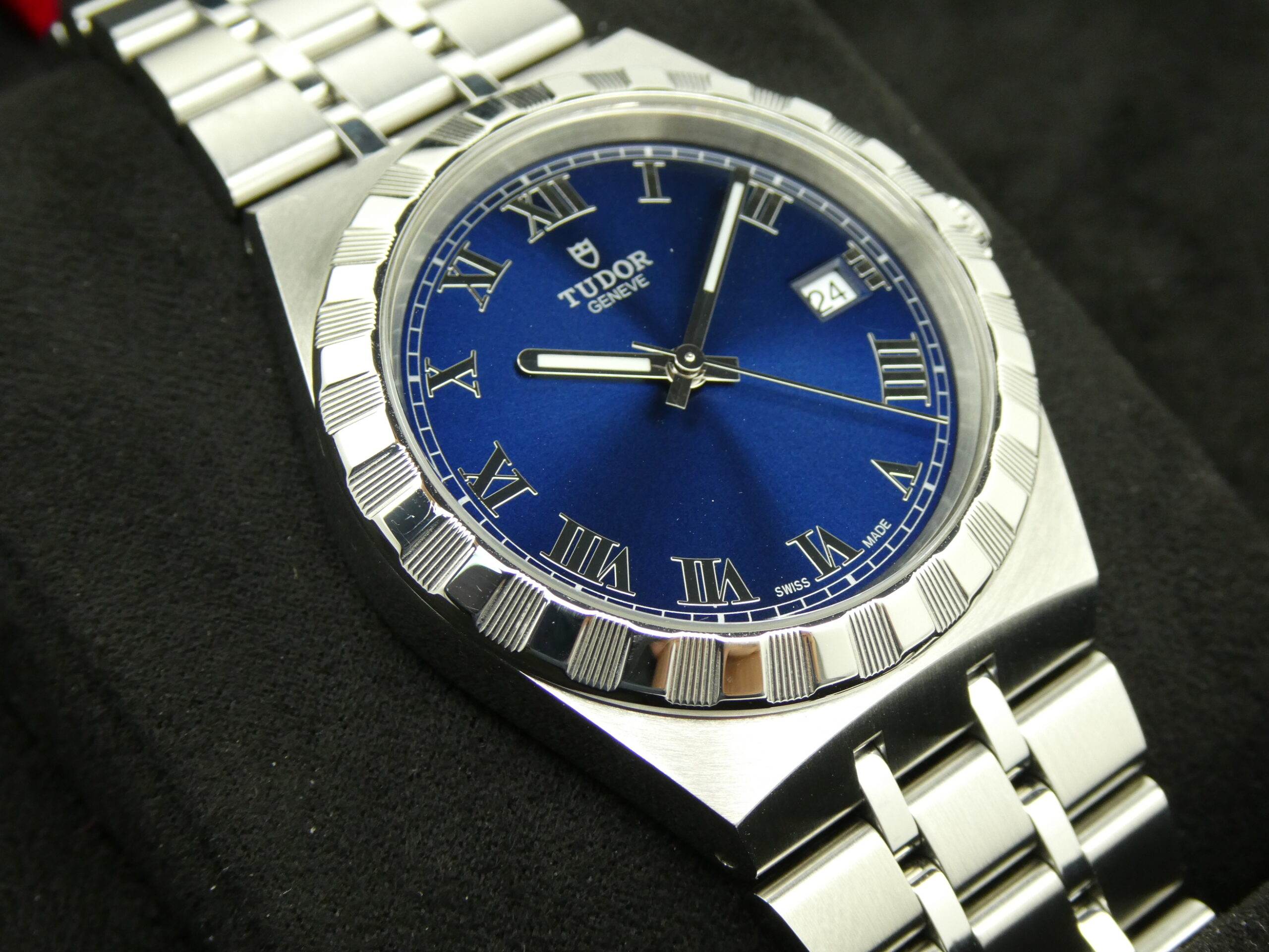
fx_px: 2383
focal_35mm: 65
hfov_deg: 29.8
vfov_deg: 22.6
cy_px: 476
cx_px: 634
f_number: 4.4
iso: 250
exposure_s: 1/80
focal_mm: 11.7
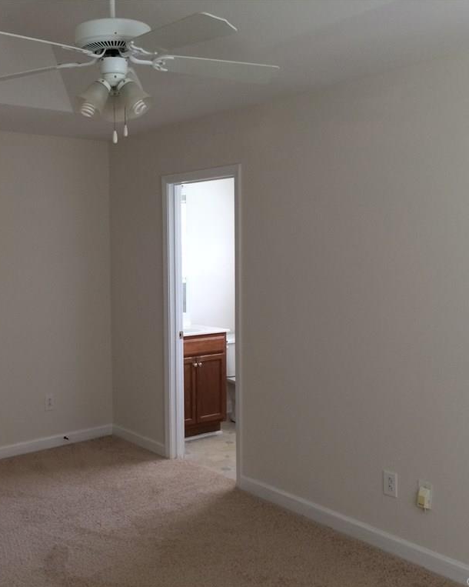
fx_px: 660
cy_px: 294
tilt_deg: -8.3
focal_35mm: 38
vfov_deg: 47.9
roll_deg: +0.1
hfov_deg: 38.8
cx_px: 161
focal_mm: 4.15
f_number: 2.2
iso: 50
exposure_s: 1/30
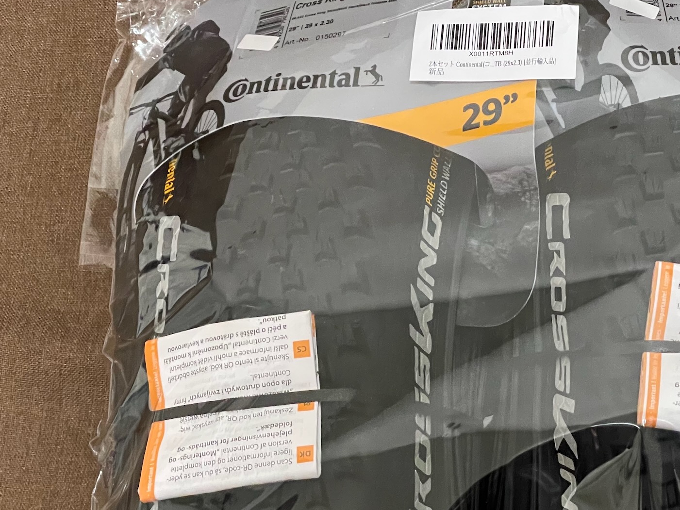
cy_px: 319
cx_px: 505
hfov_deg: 20.5
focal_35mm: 95
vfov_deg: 15.5
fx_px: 1866
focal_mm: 6
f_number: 2
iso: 800
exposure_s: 1/30
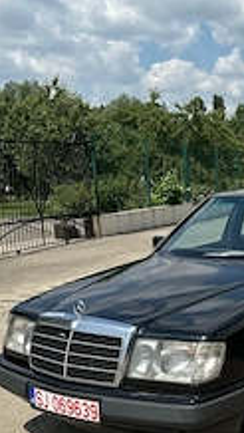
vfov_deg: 42.6
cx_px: 278
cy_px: 266
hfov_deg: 23.3
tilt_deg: -7.4
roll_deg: -0.7
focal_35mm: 48
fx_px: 551
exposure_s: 1/6623
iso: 80
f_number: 1.78
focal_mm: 6.86
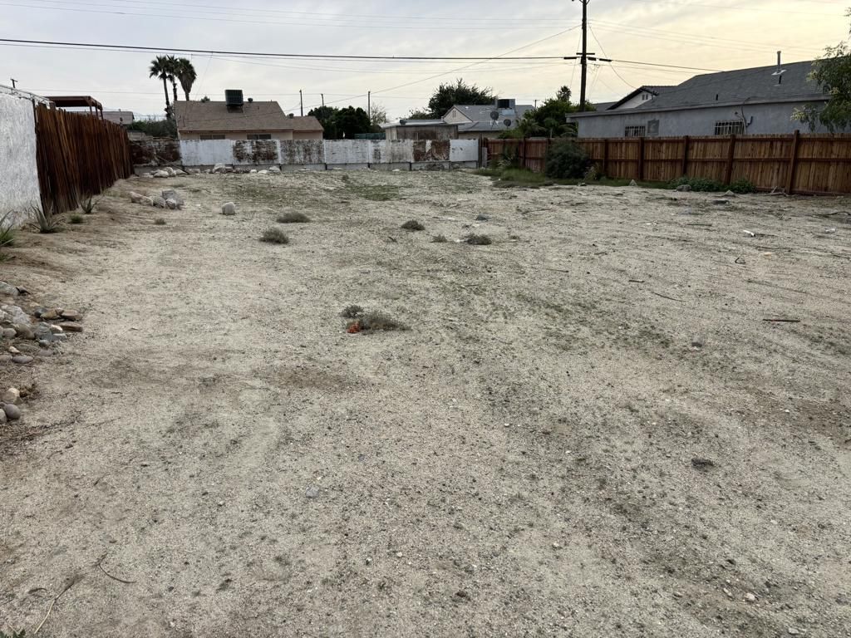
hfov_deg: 67.3
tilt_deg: -16.1
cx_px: 426
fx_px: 639
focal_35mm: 26
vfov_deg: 53.1
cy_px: 319
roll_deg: +0.7
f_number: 1.6
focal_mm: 5.96
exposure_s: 1/2105
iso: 50
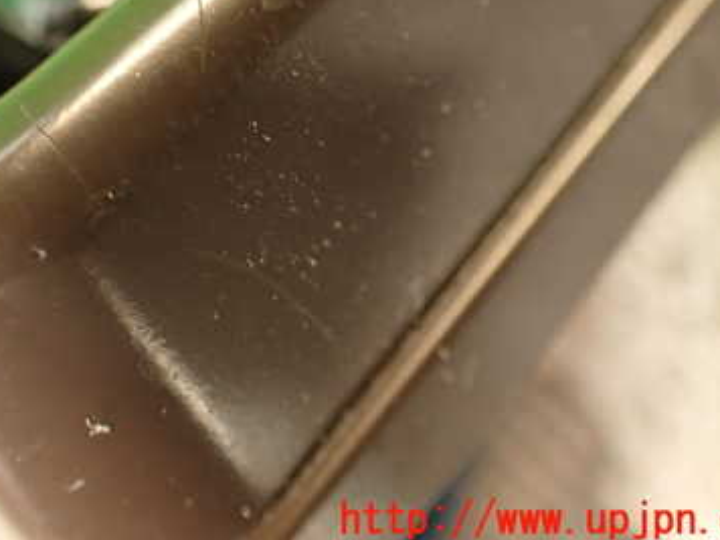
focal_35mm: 54
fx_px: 1123
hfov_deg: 34.9
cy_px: 91
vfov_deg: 26.4
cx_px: 190
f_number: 2.4
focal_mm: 5.79
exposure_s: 1/30
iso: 320
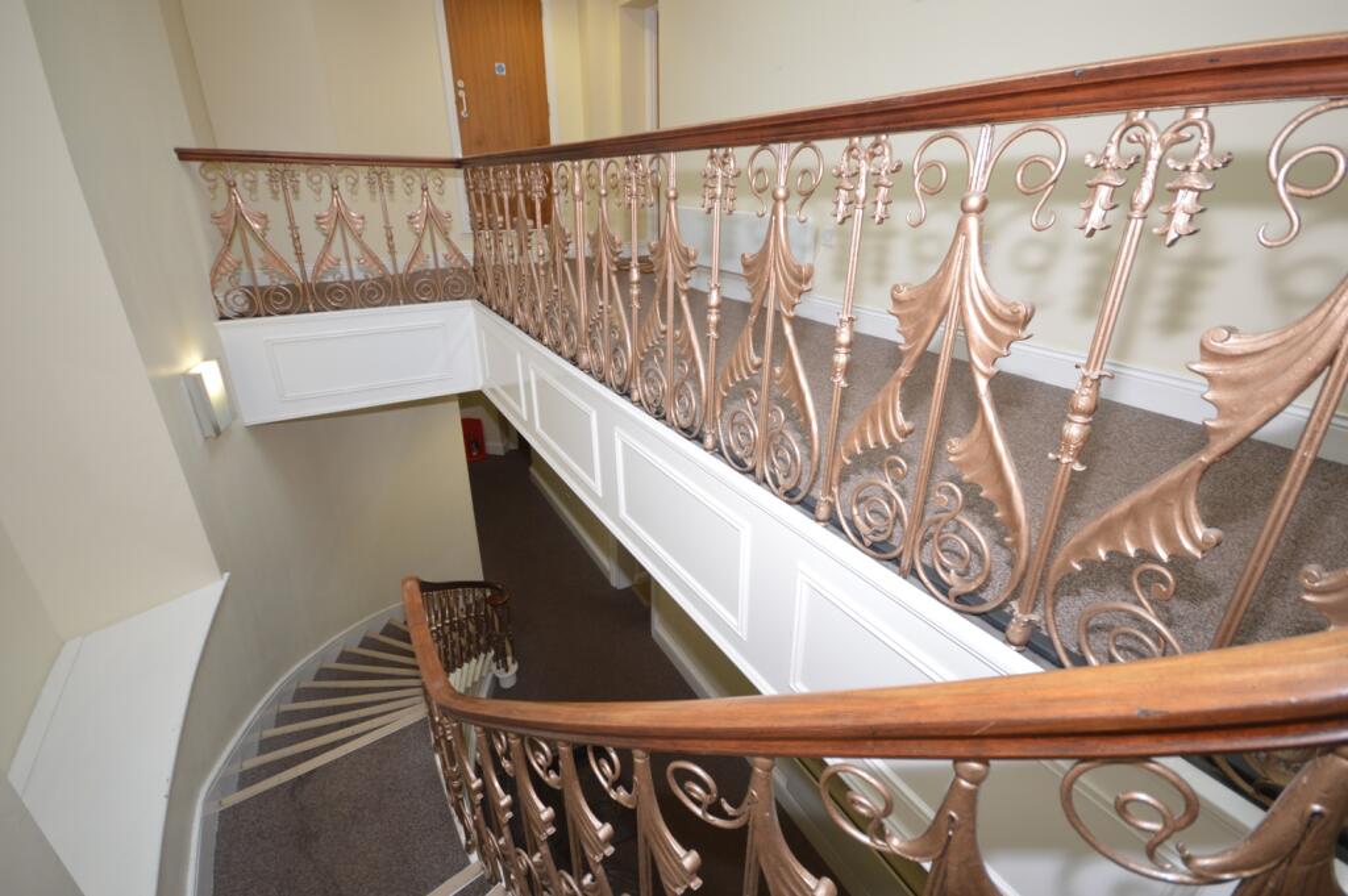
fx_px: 561
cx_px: 674
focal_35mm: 15
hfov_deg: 100.4
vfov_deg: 77.2
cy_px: 448
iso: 400
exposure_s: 1/60
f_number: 4
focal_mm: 10
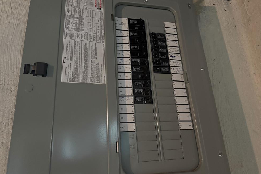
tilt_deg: +19.8
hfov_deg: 69.4
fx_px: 188
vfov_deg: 49.5
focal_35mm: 26
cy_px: 83
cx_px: 129
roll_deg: +2.8
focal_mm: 6.76
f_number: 1.78
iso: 1250
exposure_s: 1/30
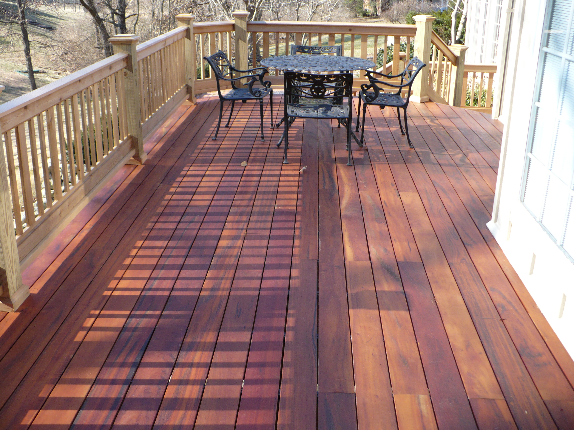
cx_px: 287
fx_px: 614
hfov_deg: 50.1
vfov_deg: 38.7
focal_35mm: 37
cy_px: 215
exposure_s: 1/250
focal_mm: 6.1
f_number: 2.8
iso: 100
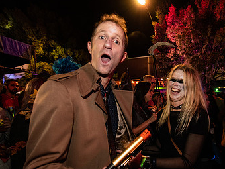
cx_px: 146
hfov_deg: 72.1
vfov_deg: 58.3
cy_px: 103
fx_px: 149
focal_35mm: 23
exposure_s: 1/60
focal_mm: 14
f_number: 3.5
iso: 2000
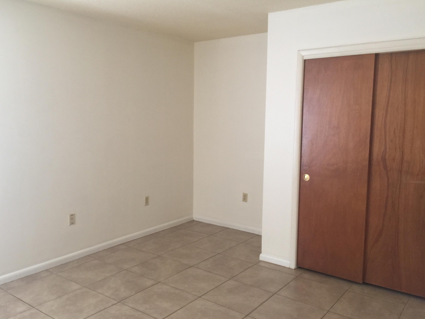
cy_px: 162
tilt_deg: -5.4
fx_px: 368
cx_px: 206
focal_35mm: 30
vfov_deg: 46.8
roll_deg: -2.1
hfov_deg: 60.0
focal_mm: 4.15
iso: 40
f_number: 2.2
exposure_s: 1/15
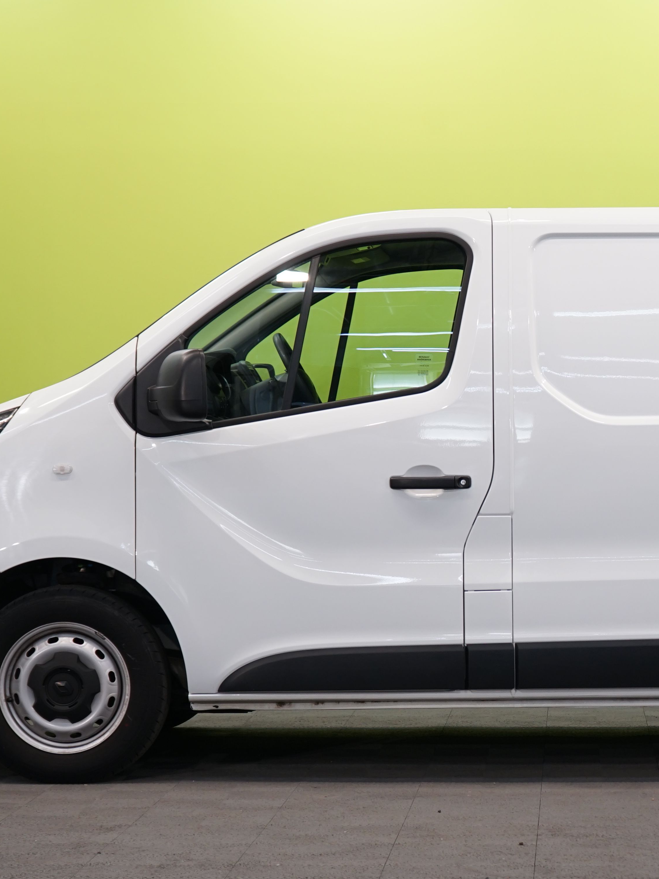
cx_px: 605
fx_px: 2716
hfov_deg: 13.7
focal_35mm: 107
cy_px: 535
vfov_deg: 18.4
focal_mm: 56
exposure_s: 1/40
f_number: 5.6
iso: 400
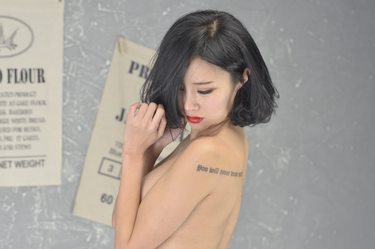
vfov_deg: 13.0
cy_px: 124
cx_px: 188
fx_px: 1091
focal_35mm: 105
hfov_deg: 19.5
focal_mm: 70
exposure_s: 1/160
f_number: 4
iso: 400
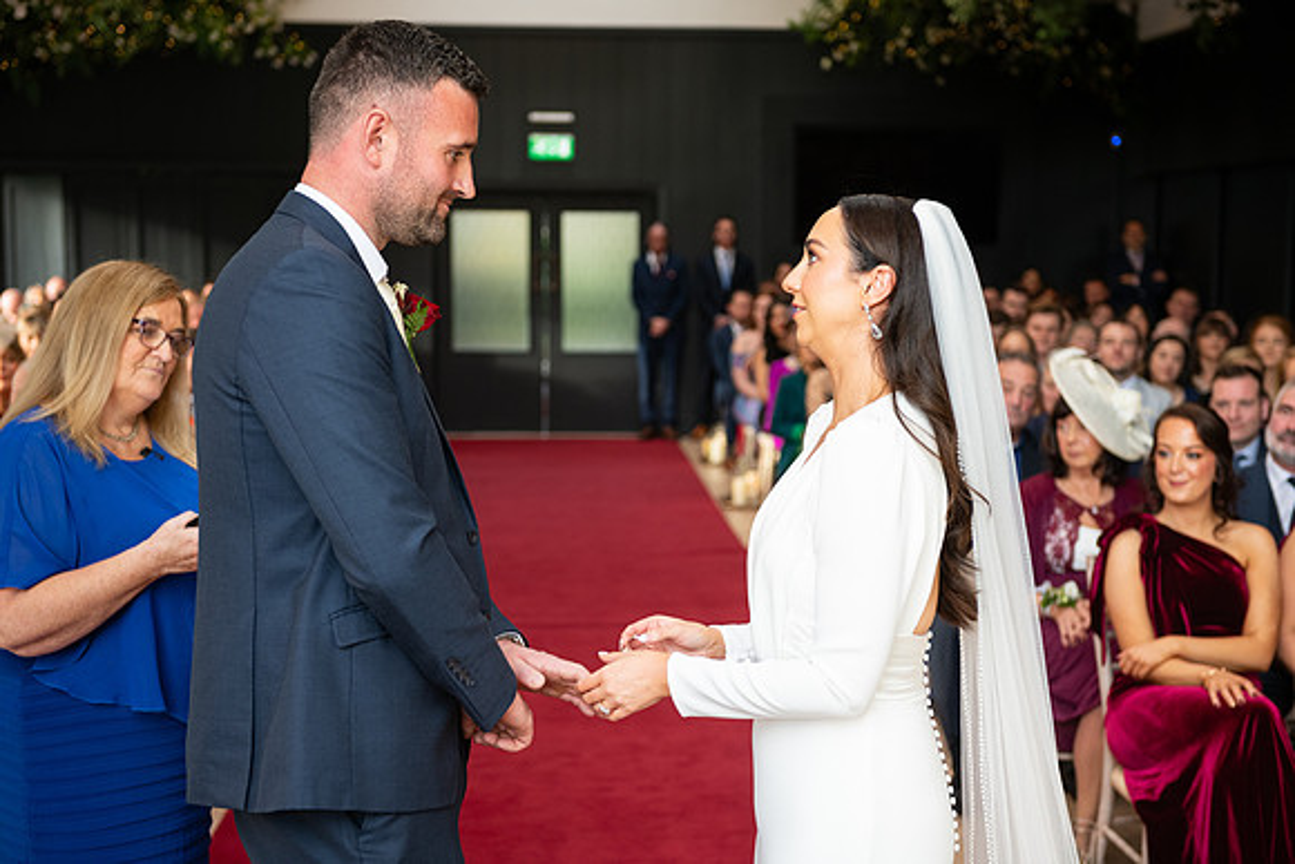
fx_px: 2087
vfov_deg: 23.4
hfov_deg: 34.5
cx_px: 648
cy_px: 432
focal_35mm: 58
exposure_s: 1/160
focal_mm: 58
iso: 640
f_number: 3.5
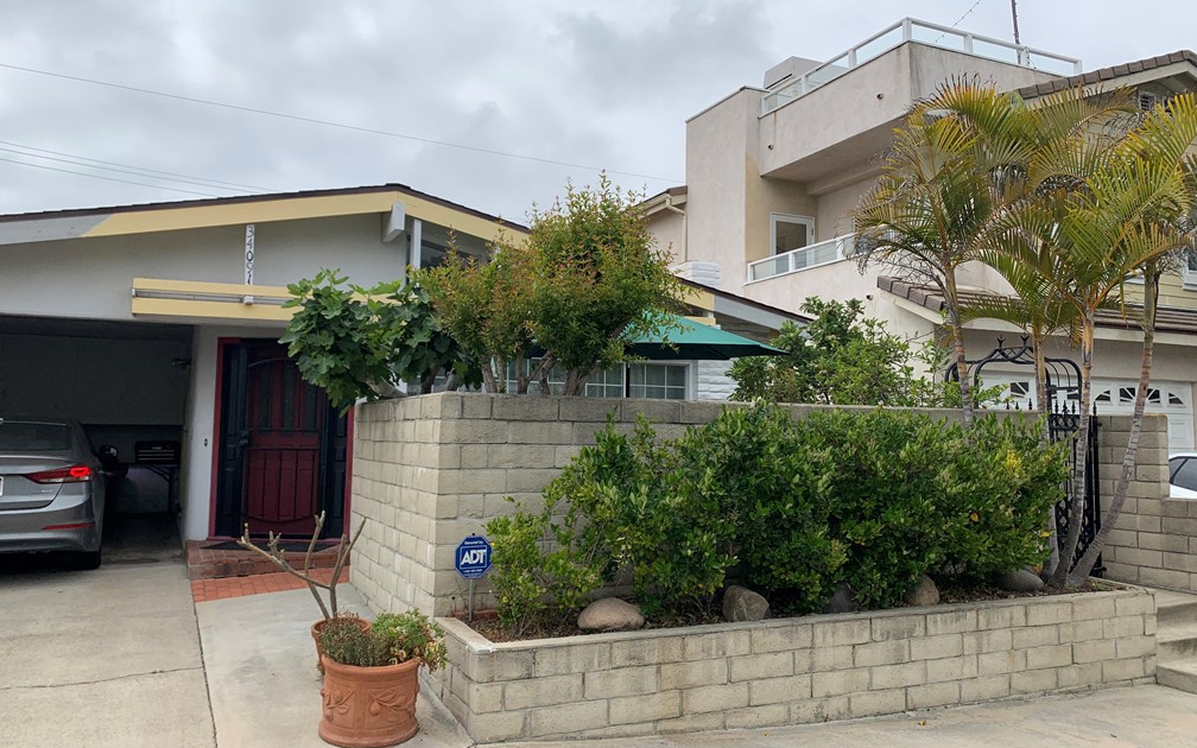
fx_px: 913
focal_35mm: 28
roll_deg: -0.9
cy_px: 356
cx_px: 597
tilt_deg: +4.6
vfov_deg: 44.5
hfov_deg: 66.5
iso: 25
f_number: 1.8
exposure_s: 1/3521
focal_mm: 4.25
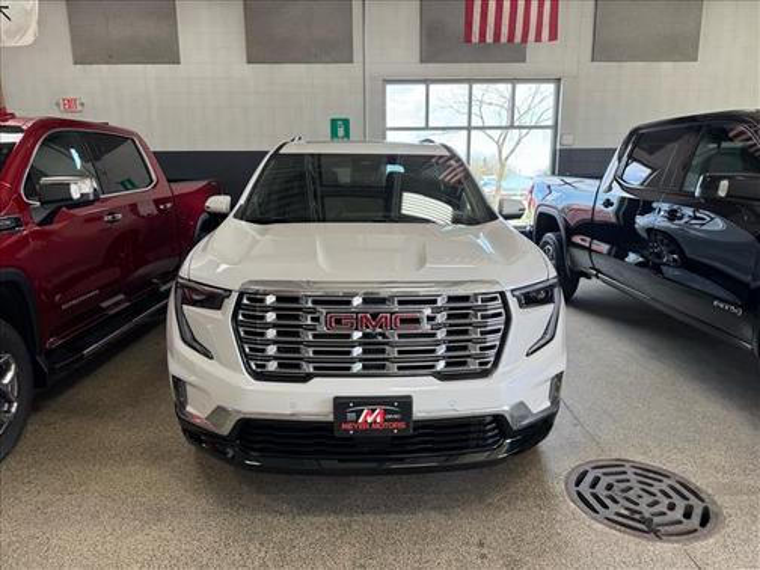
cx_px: 380
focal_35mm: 24
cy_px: 285
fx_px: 527
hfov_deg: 71.6
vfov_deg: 56.8
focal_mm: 6.76
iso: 64
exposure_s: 1/120
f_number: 1.78
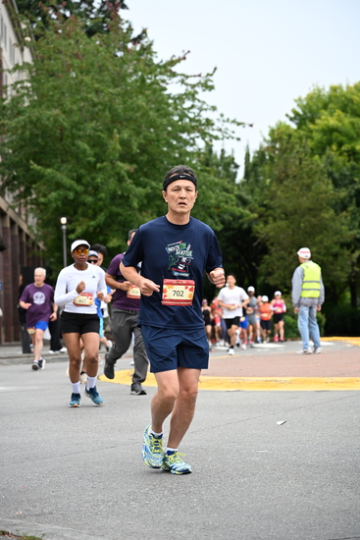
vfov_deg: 23.9
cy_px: 270
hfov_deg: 16.1
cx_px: 180
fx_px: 1274
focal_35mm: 85
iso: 1600
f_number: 4
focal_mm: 85
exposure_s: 1/800
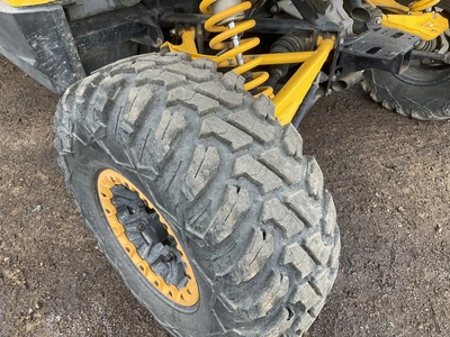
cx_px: 225
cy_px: 168
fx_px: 377
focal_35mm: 29
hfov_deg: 61.7
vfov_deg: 48.2
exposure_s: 1/122
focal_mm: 3
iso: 20
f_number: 1.8
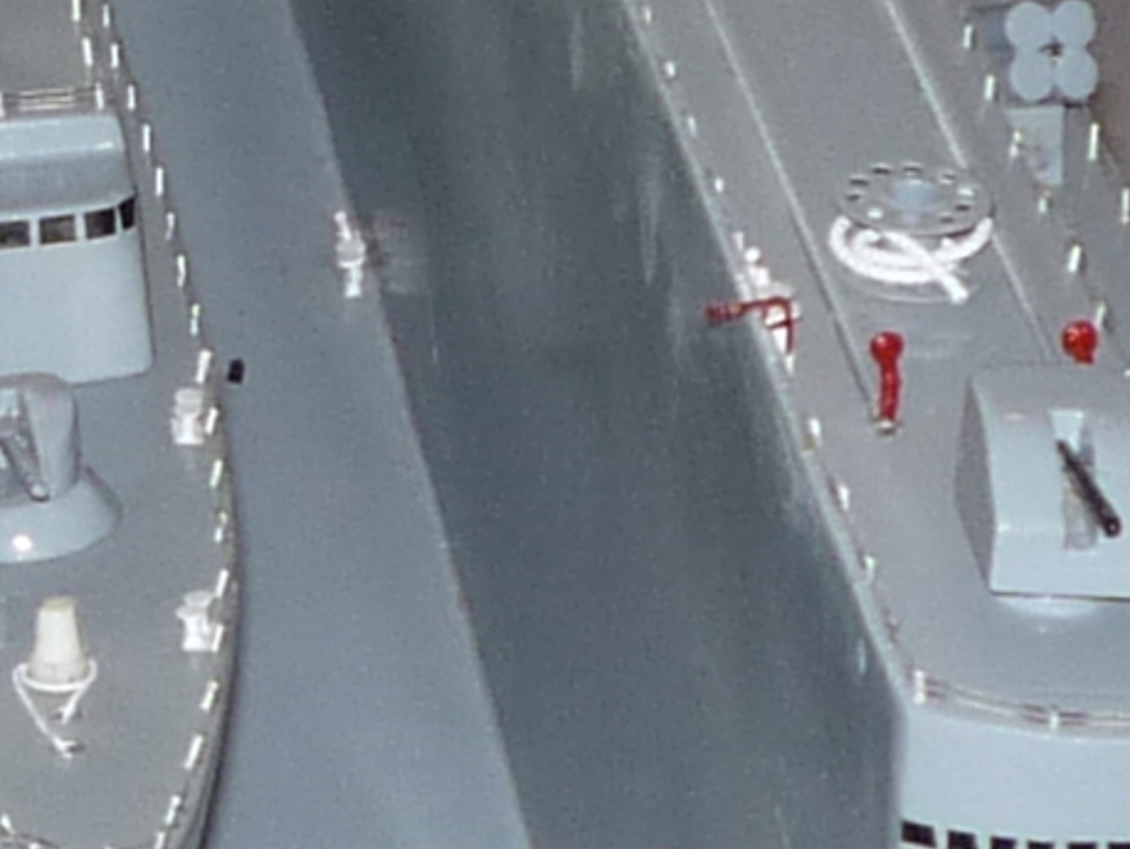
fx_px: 7447
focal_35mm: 228
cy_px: 326
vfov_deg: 6.5
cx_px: -279
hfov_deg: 8.6
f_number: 3.3
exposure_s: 1/30
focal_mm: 5.2
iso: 100
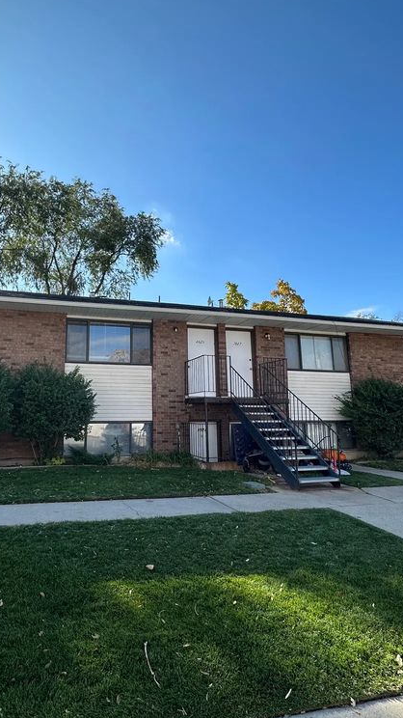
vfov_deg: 83.8
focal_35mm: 21
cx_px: 146
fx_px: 399
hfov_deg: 52.8
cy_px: 349
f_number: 2.2
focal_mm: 2.22
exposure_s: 1/1233
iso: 40
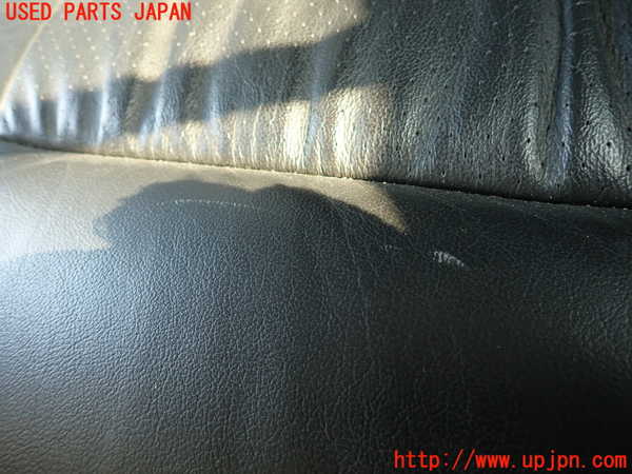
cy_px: 237
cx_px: 316
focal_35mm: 25
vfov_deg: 54.9
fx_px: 456
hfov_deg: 69.4
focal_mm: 4.5
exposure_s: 1/60
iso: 160
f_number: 2
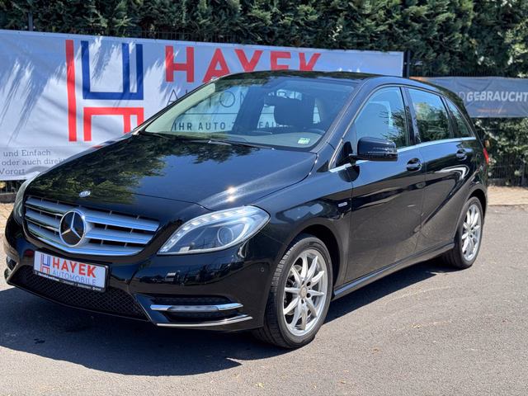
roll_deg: -0.4
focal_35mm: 48
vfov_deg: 30.3
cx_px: 264
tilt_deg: -9.3
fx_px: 732
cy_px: 198
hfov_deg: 39.7
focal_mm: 6.76
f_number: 1.78
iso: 64
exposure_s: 1/1133
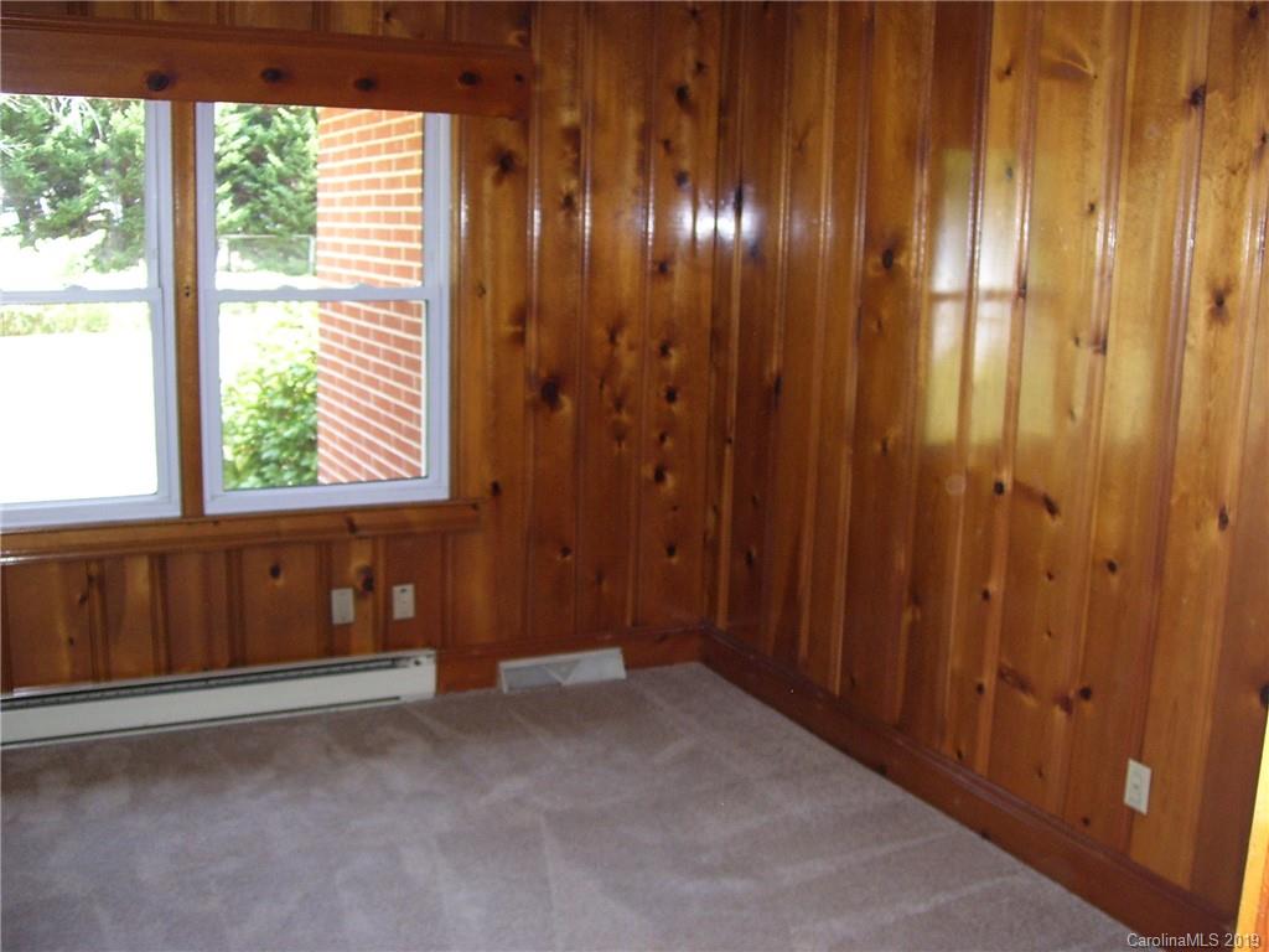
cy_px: 476
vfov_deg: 39.7
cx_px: 634
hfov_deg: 51.4
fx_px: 1320
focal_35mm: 36
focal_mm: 6
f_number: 2.7
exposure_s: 1/60
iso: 160
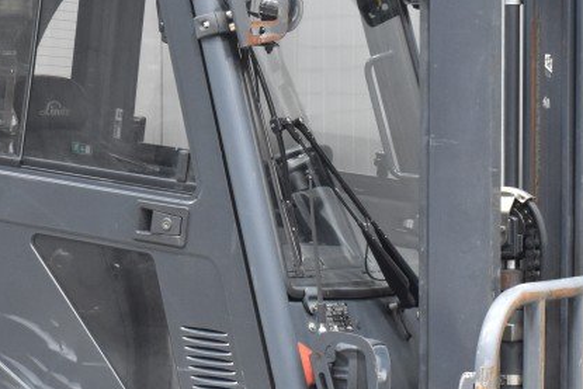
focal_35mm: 134
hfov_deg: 15.2
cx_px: 246
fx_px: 2178
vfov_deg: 10.2
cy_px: 265
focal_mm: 31
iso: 1600
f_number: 7.1
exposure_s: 1/10
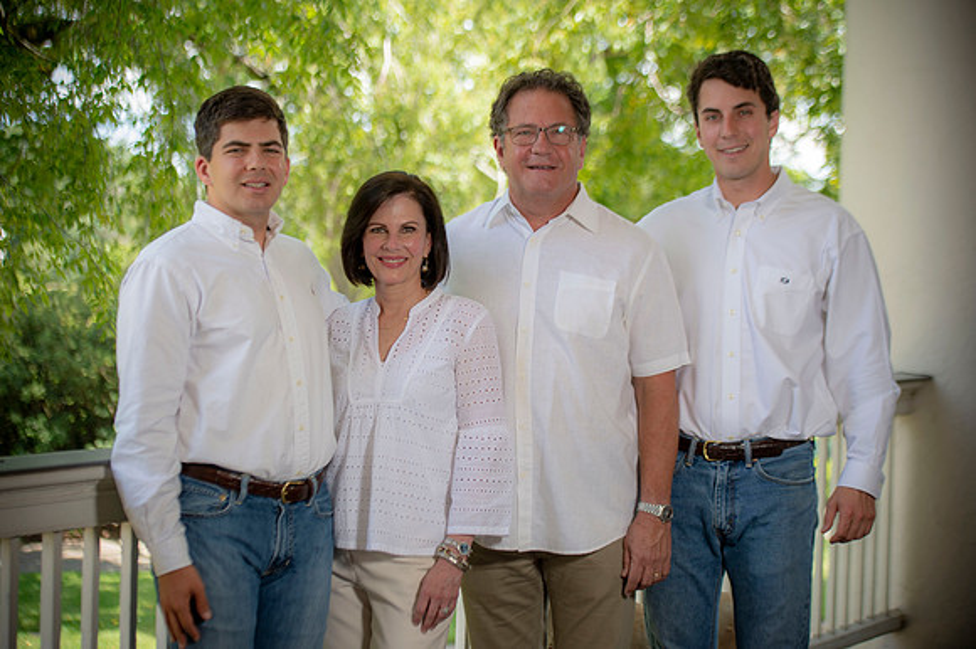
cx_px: 488
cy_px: 324
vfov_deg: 19.4
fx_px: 1897
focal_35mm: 70
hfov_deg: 28.9
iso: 100
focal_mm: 70
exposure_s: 1/200
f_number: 3.2
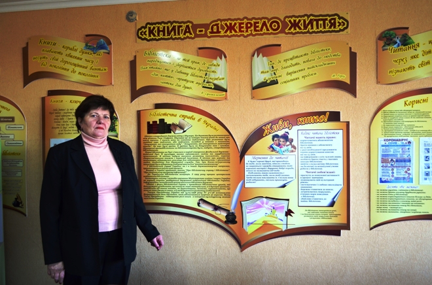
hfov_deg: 62.1
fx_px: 359
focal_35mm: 30
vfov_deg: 43.4
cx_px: 216
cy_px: 142
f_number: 4
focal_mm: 20
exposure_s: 1/60
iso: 450
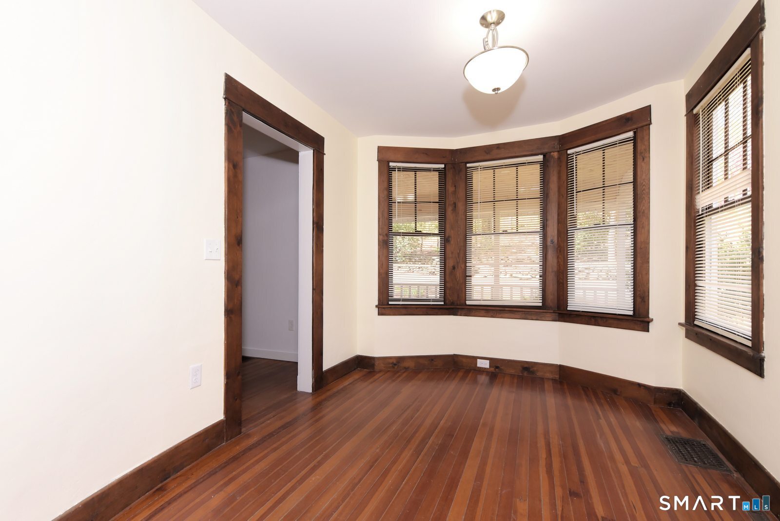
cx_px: 390
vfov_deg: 81.3
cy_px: 260
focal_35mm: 14
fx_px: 303
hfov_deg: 104.2
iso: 1000
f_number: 8
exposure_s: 1/200
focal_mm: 14
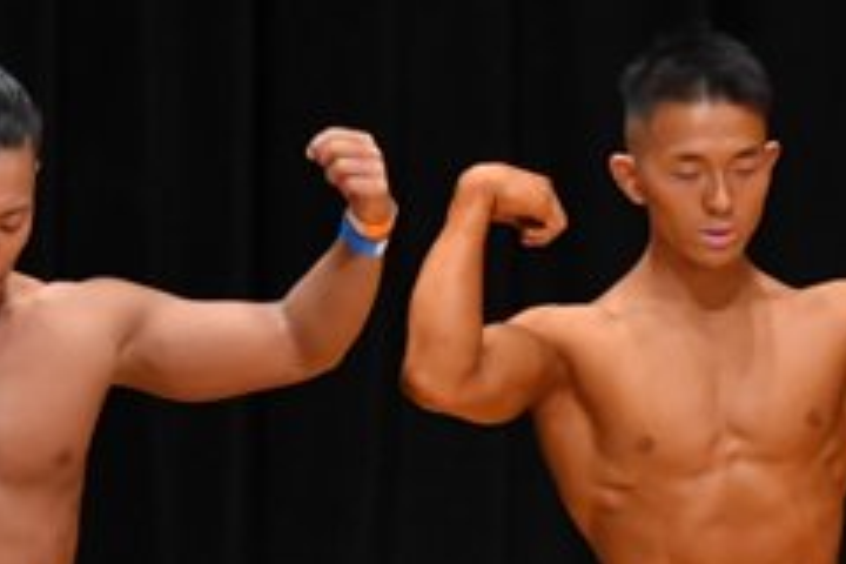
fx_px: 20467
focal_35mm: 871
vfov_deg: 1.6
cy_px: 673
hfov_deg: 2.4
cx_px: 428
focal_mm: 180
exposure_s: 1/400
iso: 4000
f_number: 5.6
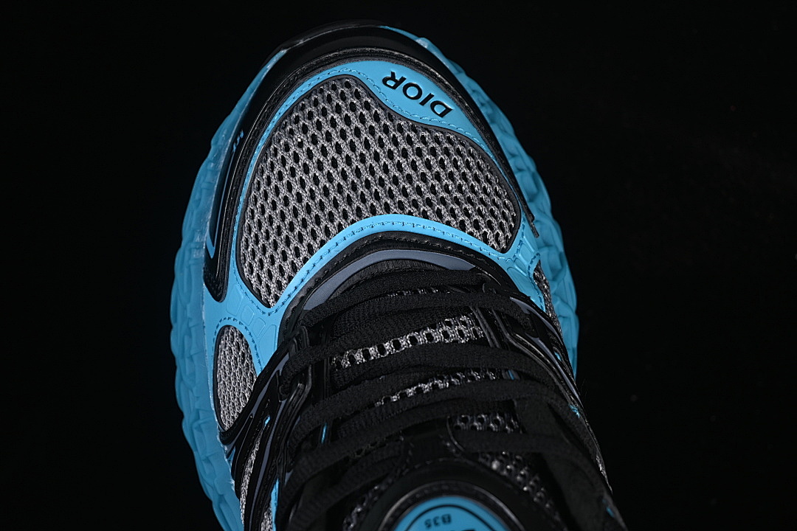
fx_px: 1660
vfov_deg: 18.2
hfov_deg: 27.0
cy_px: 266
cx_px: 398
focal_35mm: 75
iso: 160
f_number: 6.3
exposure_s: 1/60
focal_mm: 50
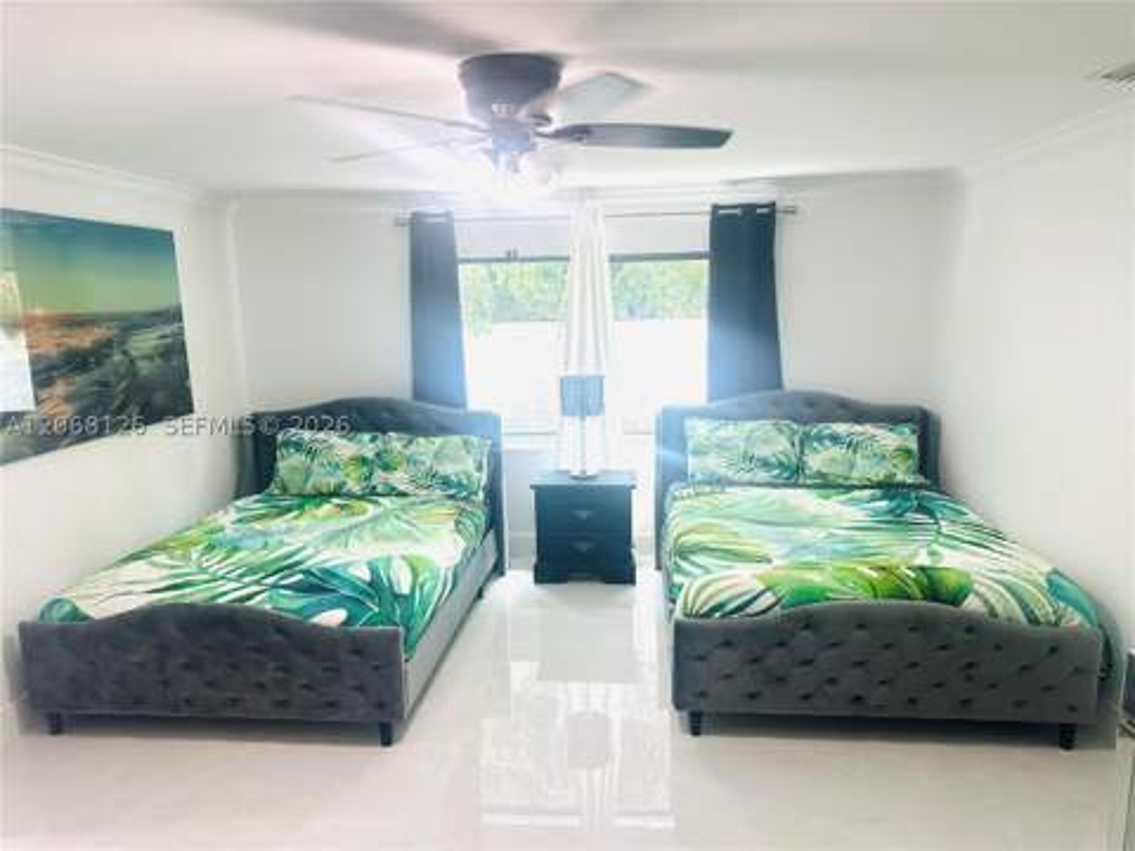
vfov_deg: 56.8
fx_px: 787
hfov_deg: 71.6
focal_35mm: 24
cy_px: 426
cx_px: 568
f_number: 1.78
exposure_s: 1/120
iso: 160
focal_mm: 6.86
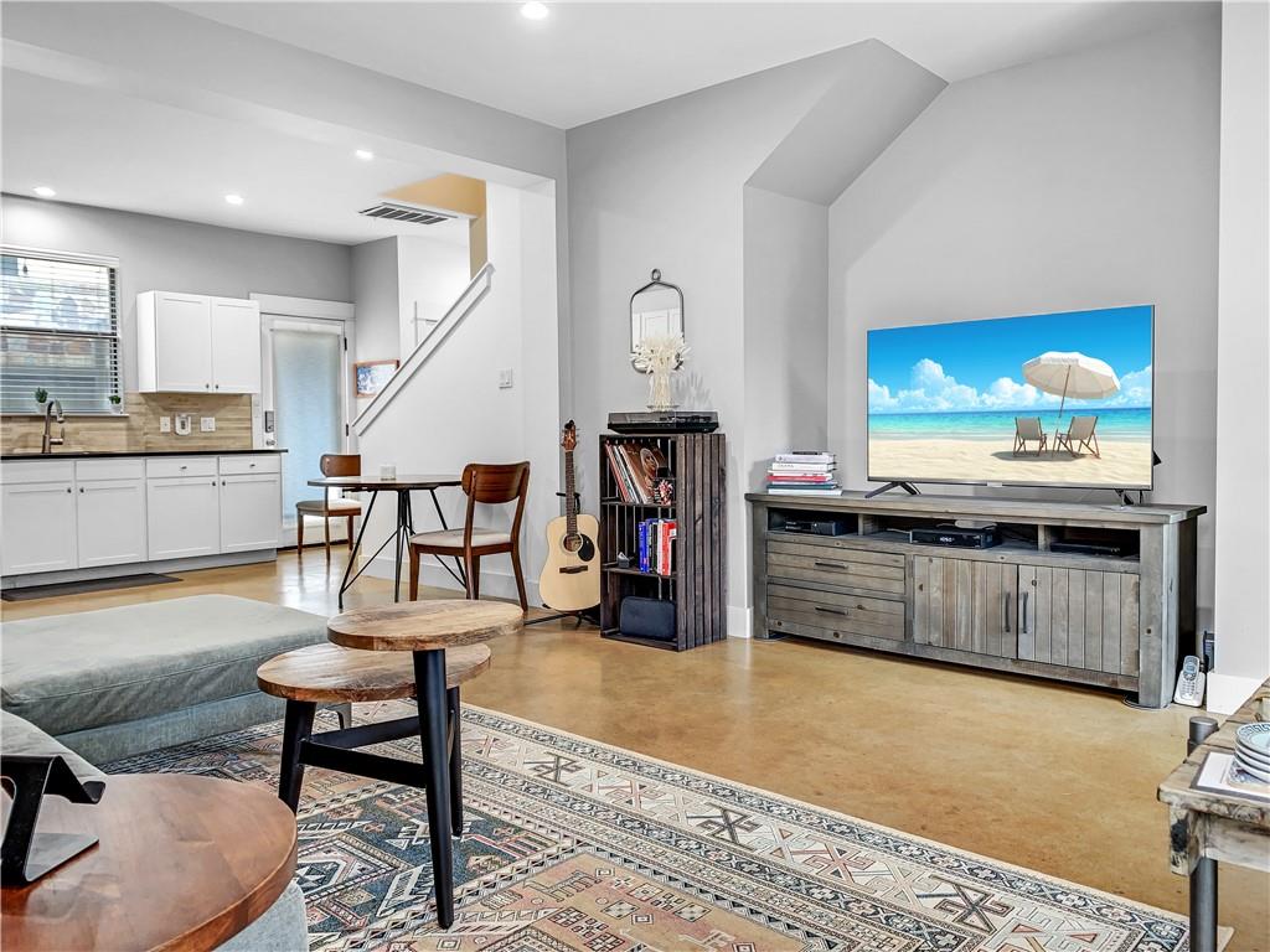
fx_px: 954
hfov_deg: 67.3
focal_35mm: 26
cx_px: 635
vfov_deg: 53.1
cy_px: 476
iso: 25
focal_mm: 4.3
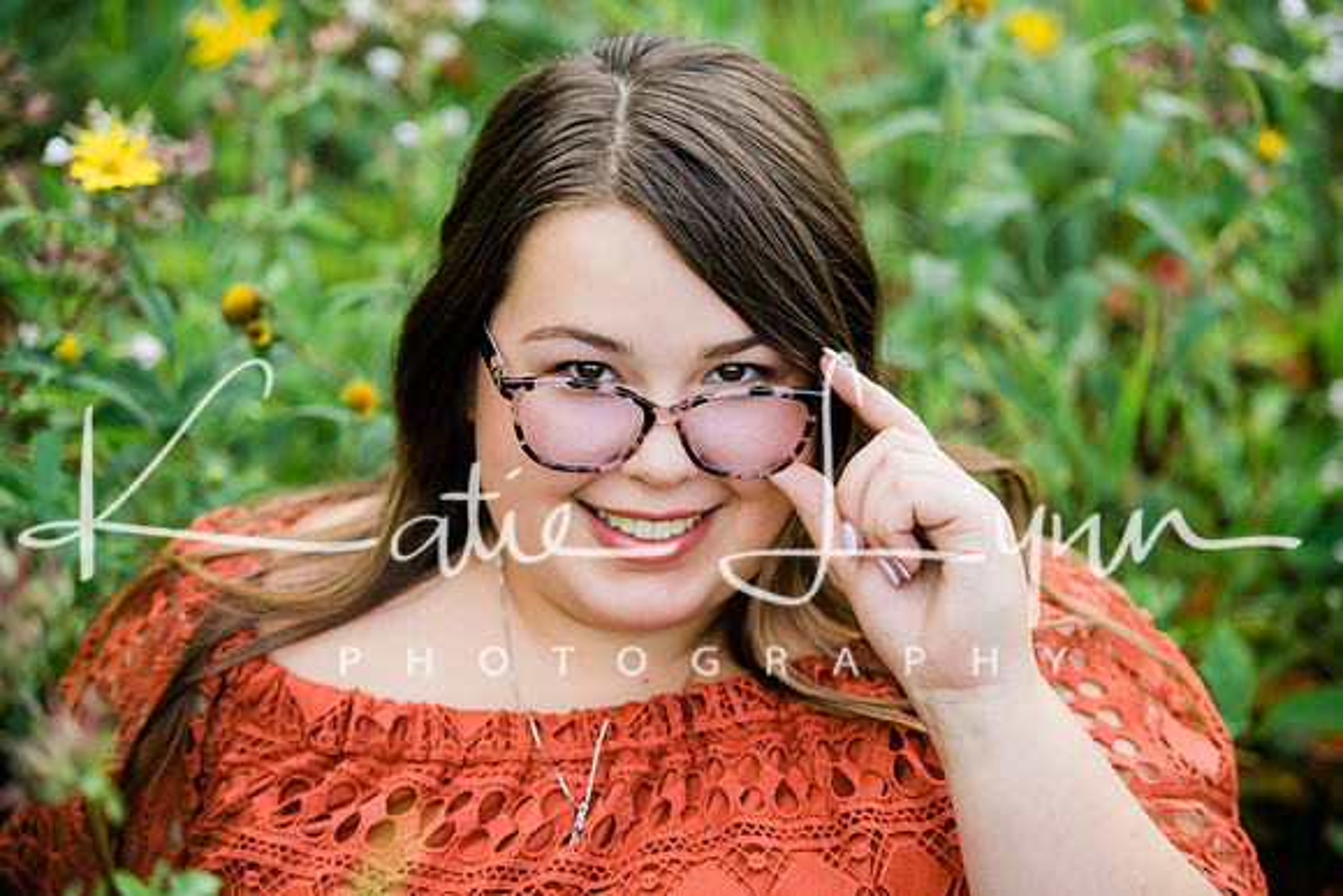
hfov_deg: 23.6
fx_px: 3209
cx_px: 672
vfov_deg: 15.9
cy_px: 448
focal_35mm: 86
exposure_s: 1/250
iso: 320
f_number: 2.8
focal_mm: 86
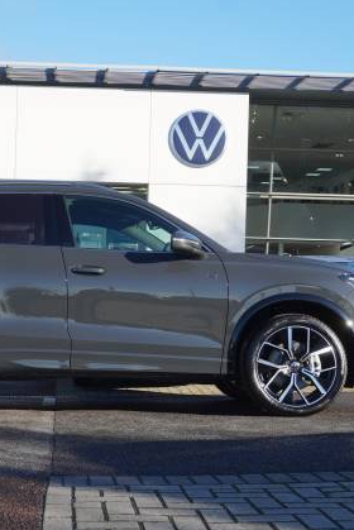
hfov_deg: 21.9
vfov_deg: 32.5
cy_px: 266
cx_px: 97
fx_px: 909
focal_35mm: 62
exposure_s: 1/125
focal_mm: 27
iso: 100
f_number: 6.3
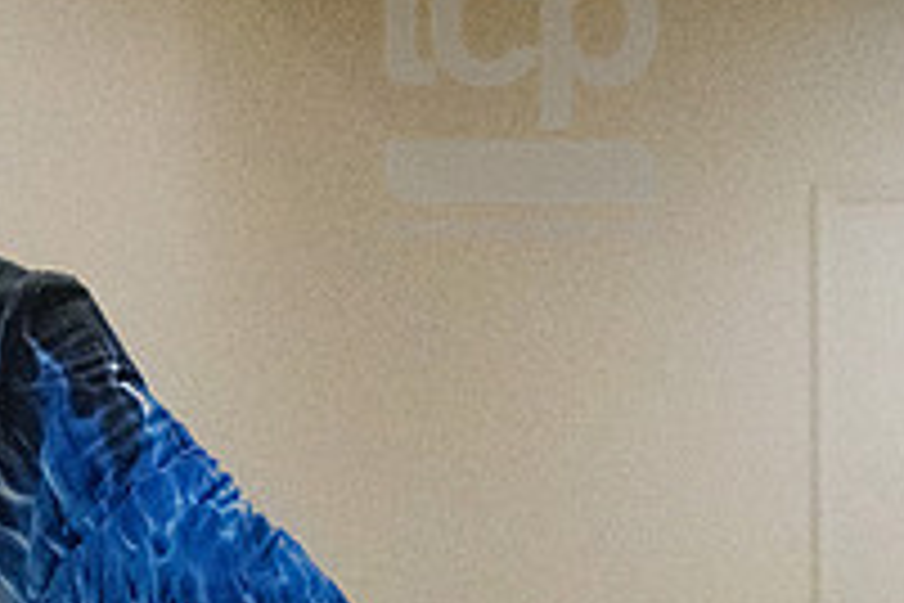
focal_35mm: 303
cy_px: 702
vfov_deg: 4.5
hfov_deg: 6.8
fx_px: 7608
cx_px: -117
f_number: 4
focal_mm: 70
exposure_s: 1/1250
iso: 10000
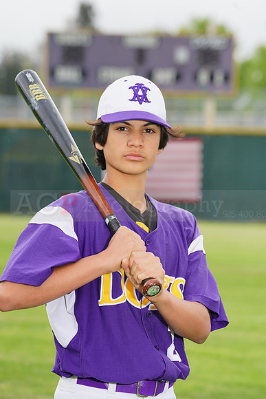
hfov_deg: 5.7
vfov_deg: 8.5
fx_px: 2669
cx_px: 133
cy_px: 200
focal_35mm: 241
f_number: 9
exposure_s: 1/250
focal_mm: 241
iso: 200
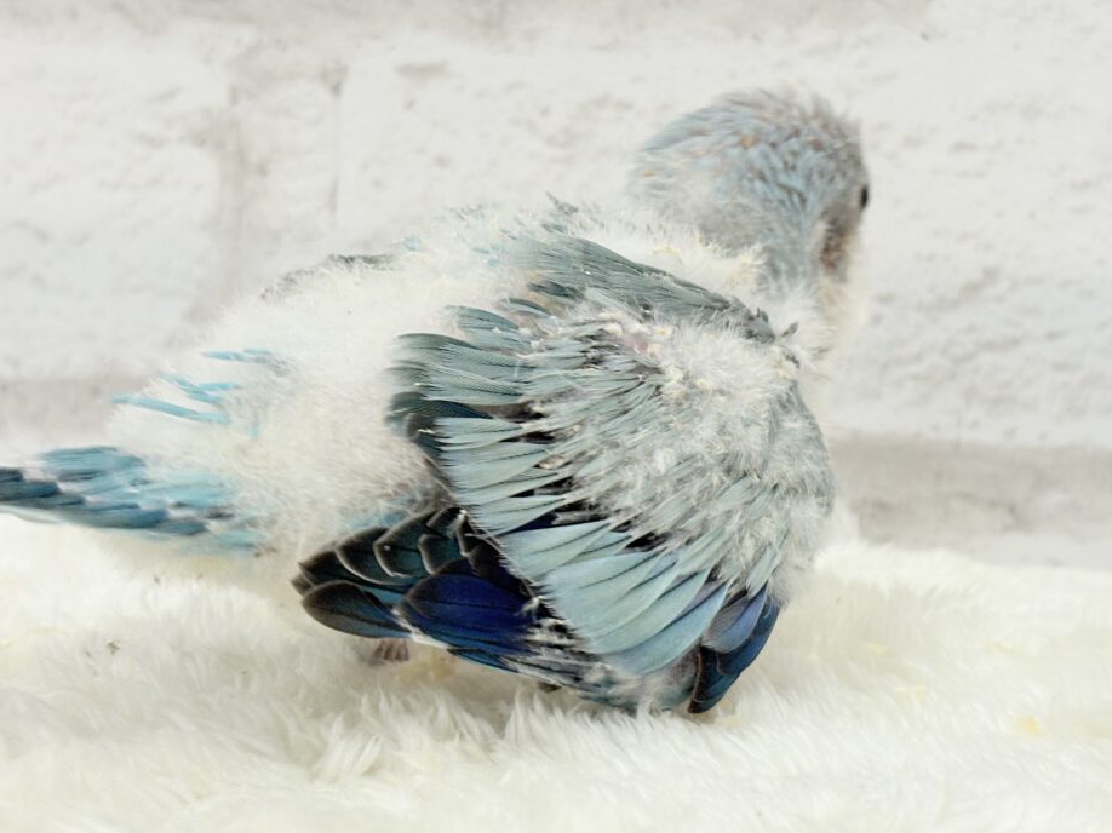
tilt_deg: -6.0
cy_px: 347
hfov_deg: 28.5
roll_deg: +0.0
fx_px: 2184
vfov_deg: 21.6
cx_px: 635
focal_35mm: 68
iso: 64
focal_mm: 5.96
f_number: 1.6
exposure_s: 1/100
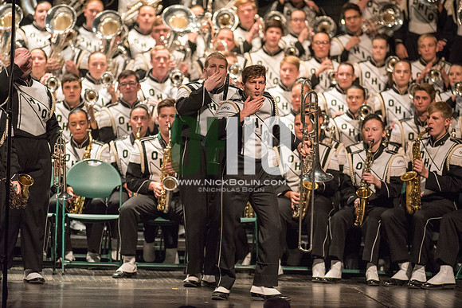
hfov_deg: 6.9
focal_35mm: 300
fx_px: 3851
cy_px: 154
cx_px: 231
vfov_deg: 4.6
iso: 4000
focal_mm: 300
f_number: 2.8
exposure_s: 1/500
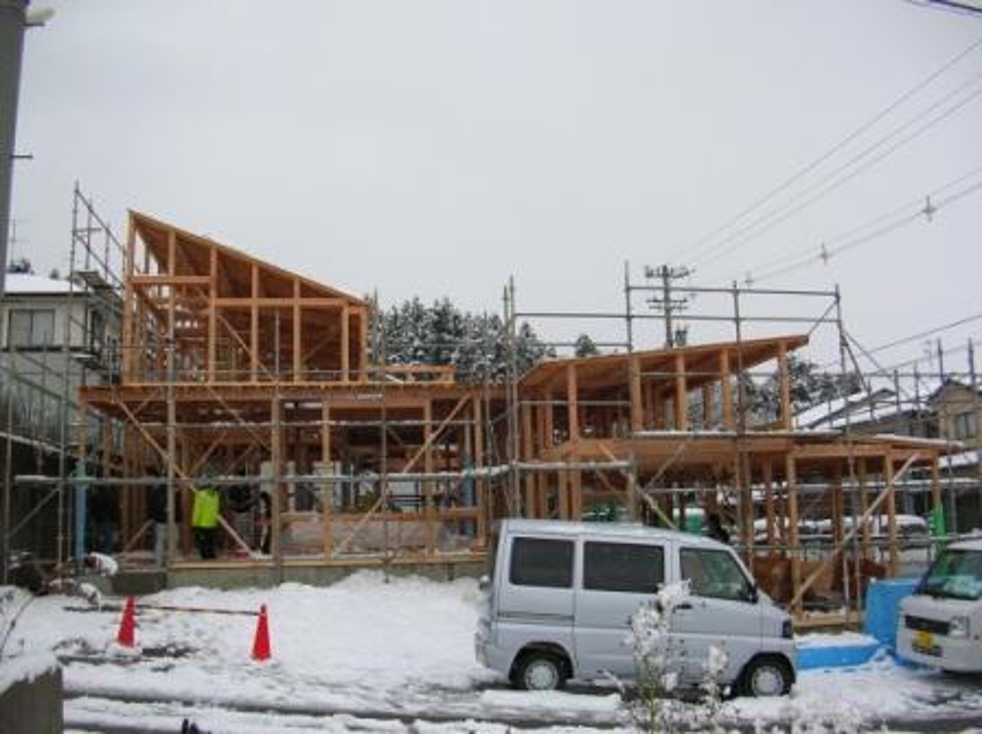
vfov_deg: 40.6
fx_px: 992
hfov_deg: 52.7
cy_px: 367
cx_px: 491
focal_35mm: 35
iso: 50
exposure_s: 1/189
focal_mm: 5.8
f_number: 2.8
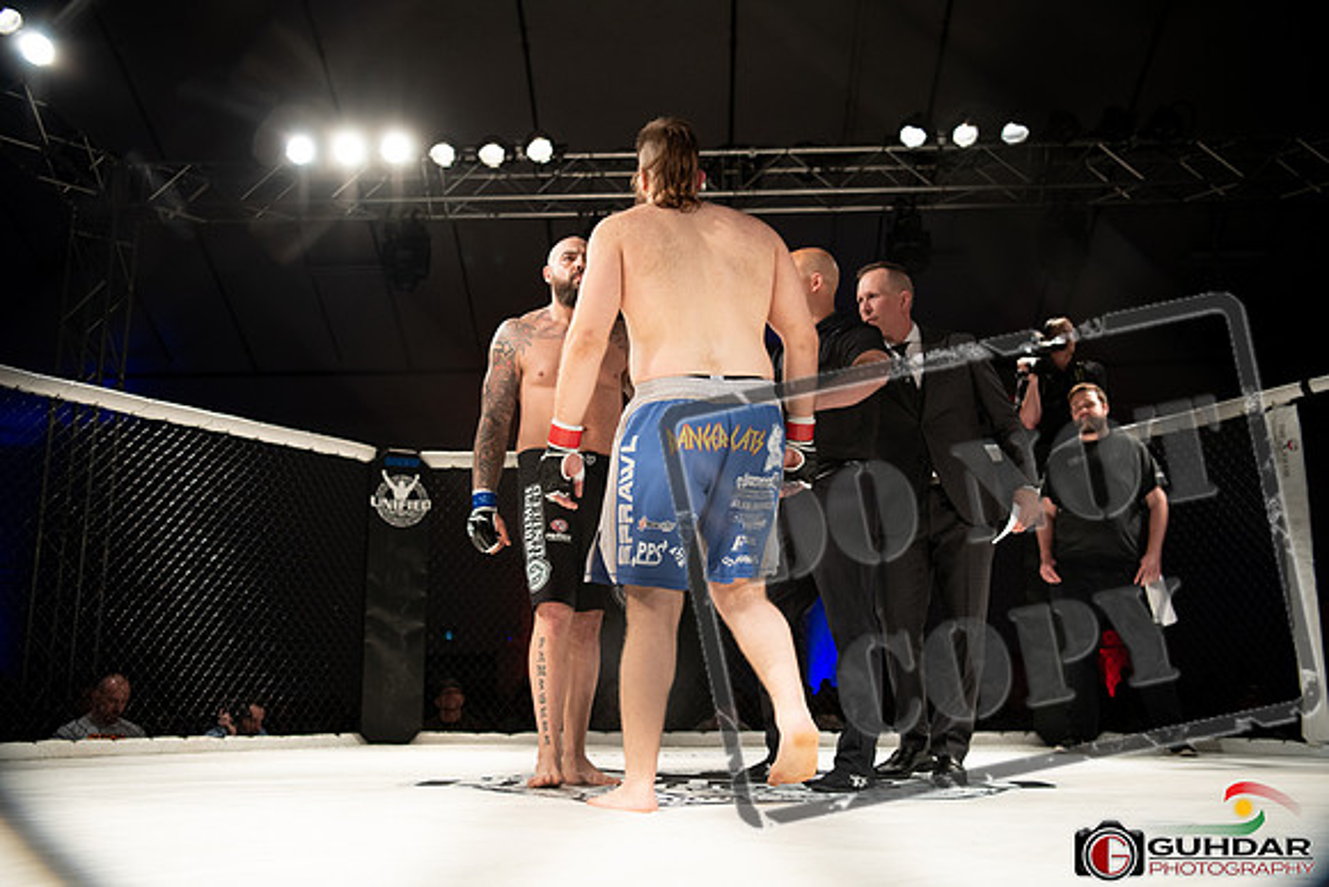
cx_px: 664
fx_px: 1255
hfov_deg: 55.8
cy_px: 444
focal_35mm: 34
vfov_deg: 38.9
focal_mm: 34
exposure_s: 1/1000
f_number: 2.8
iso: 900
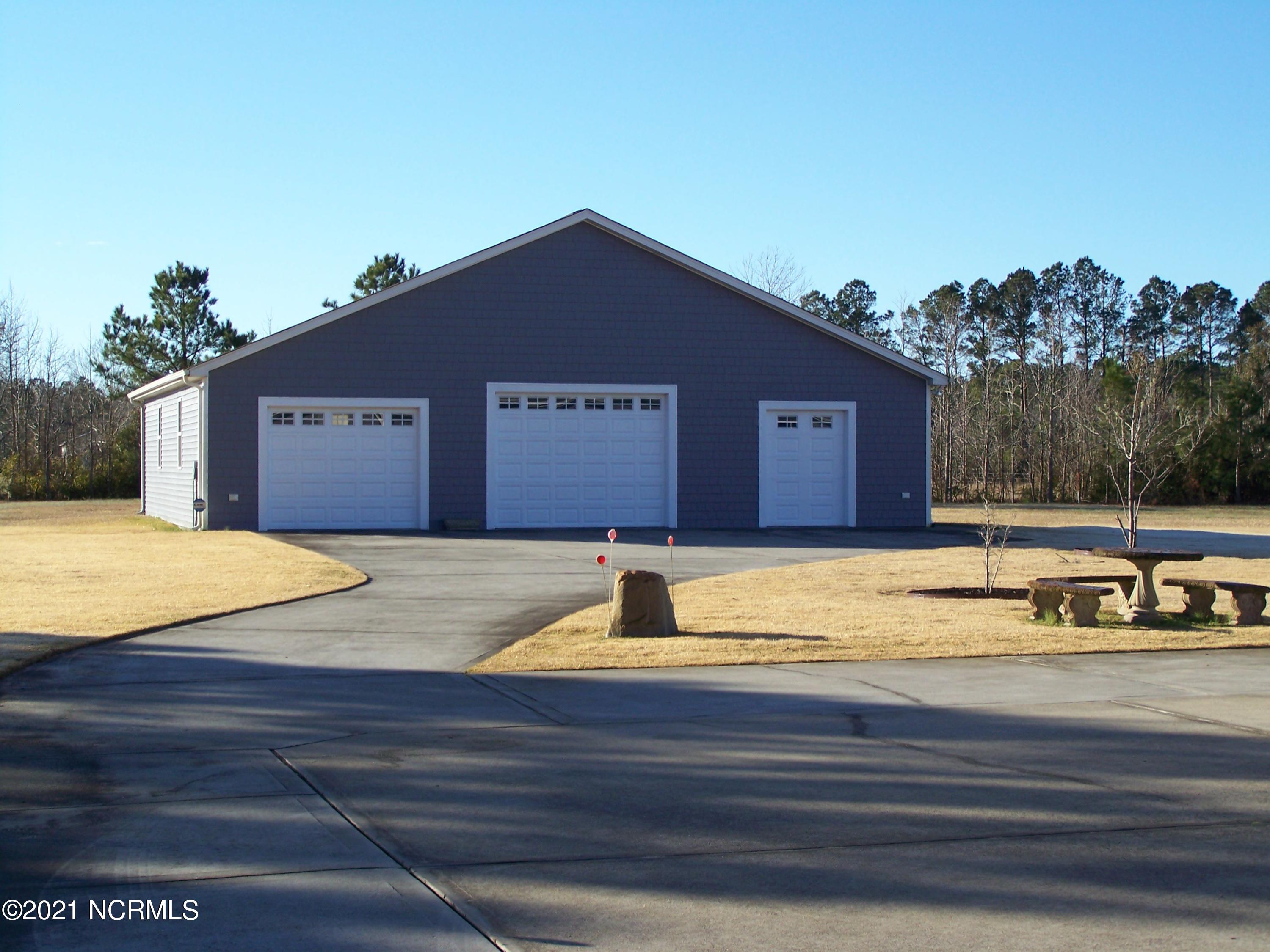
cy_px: 476
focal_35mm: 64
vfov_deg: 22.9
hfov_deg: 30.3
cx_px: 635
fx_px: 2348
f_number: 3.2
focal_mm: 10.7
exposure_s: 1/500
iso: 64
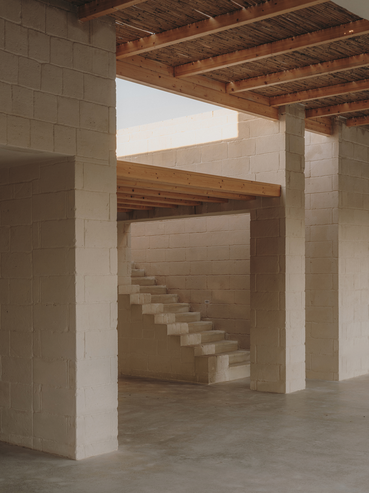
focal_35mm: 51
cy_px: 246
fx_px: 725
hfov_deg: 28.6
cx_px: 184
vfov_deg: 37.5
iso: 250
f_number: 11
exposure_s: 1/17
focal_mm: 64
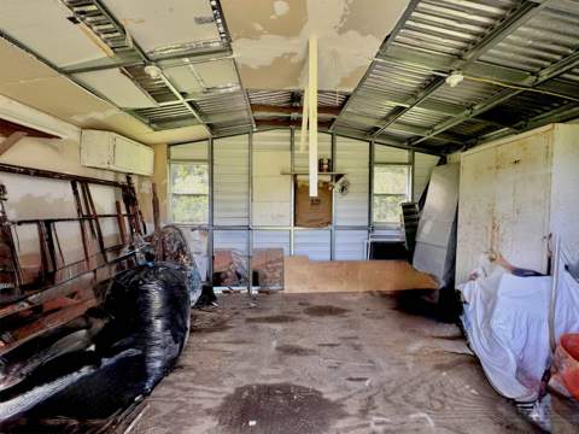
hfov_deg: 102.1
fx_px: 234
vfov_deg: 85.7
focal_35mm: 14
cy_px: 217
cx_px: 290
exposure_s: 1/99
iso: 80
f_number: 2.2
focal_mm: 2.22
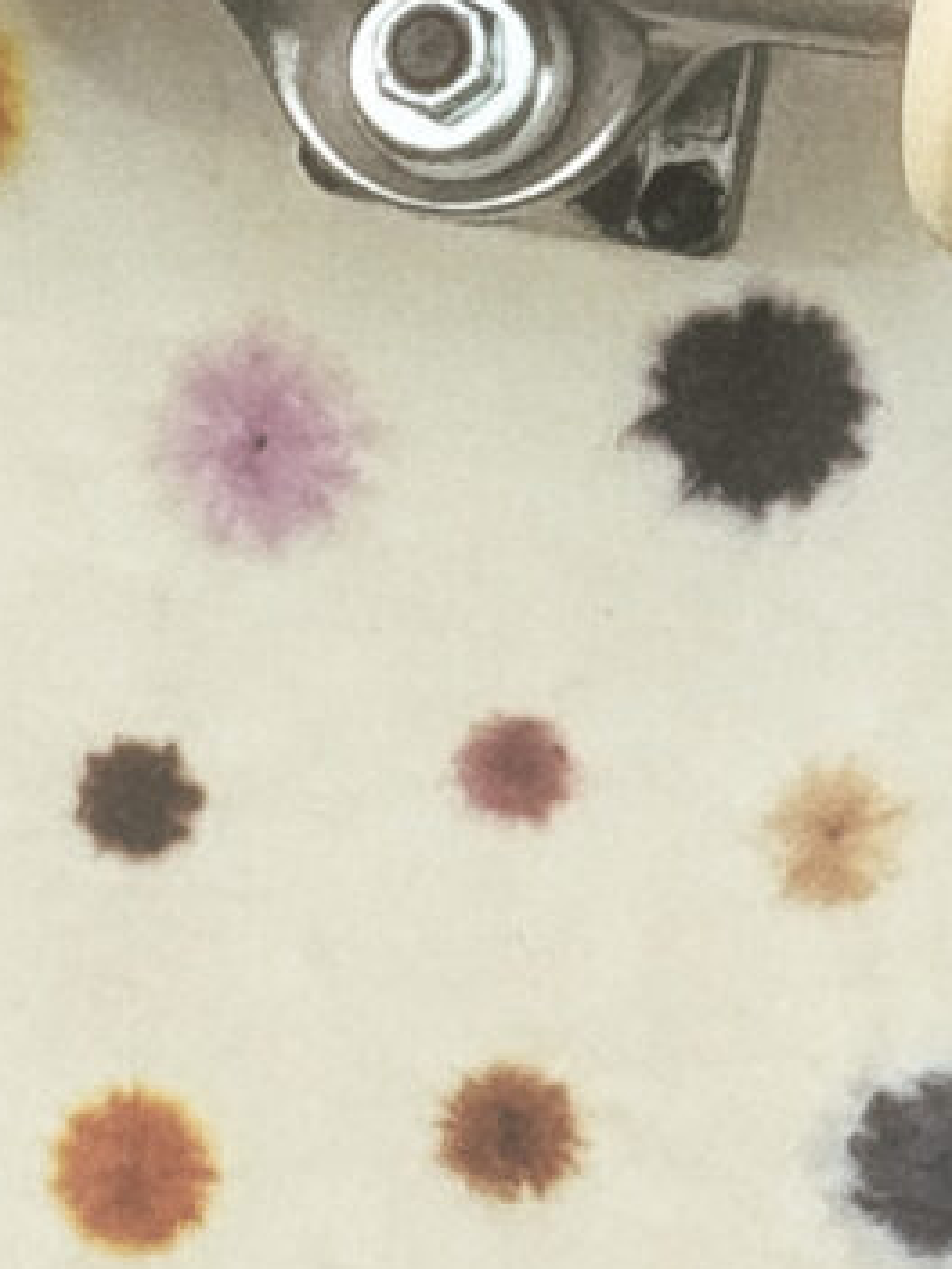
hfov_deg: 4.2
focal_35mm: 349
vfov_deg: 5.6
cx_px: -1493
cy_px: 2387
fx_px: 12797
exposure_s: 1/2415
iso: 80
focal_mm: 6.76
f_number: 1.78
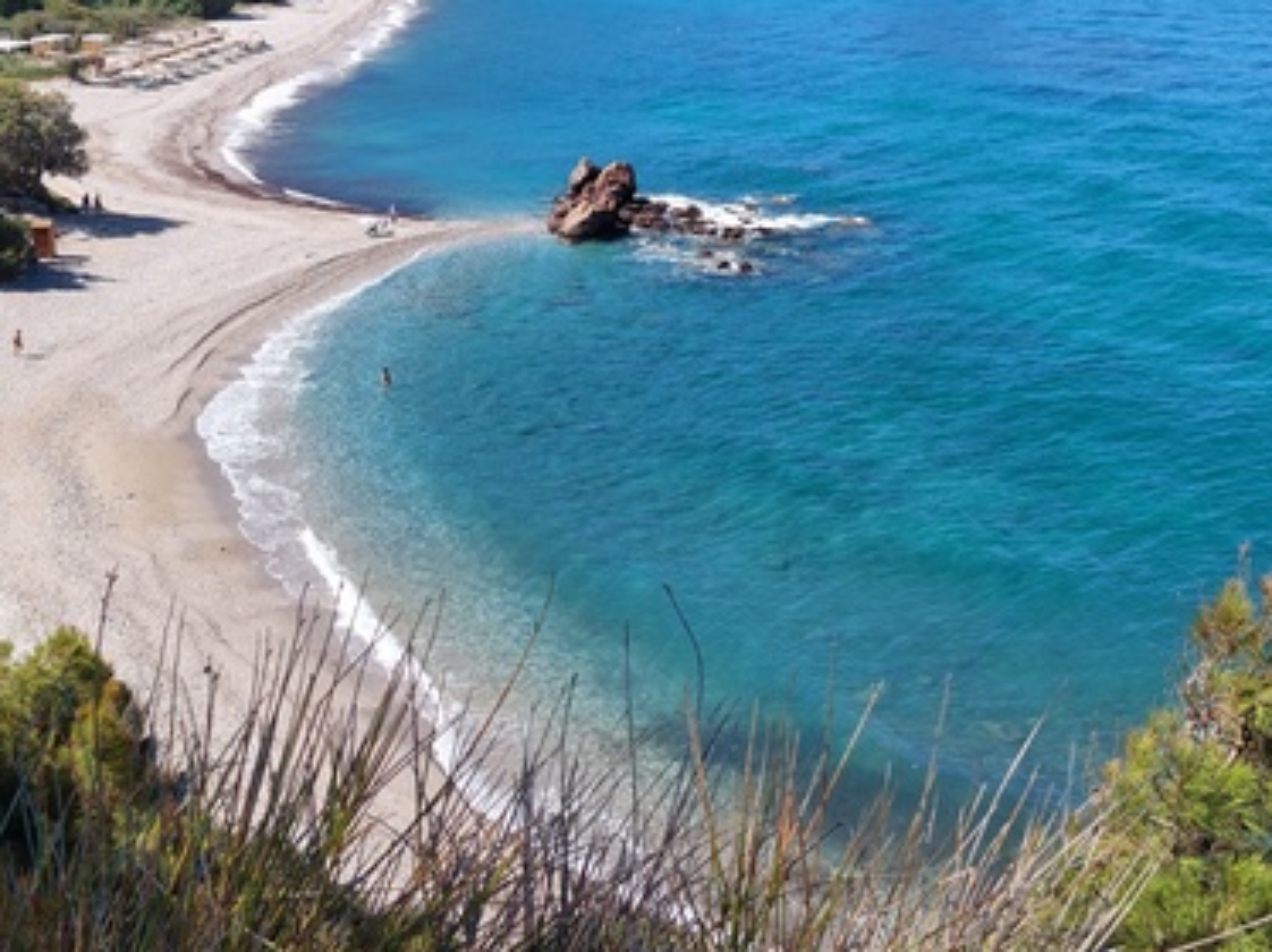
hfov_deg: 38.2
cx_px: 682
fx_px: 1836
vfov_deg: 28.8
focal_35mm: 50
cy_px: 292
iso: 40
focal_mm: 5.23
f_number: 1.8
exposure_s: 1/1352
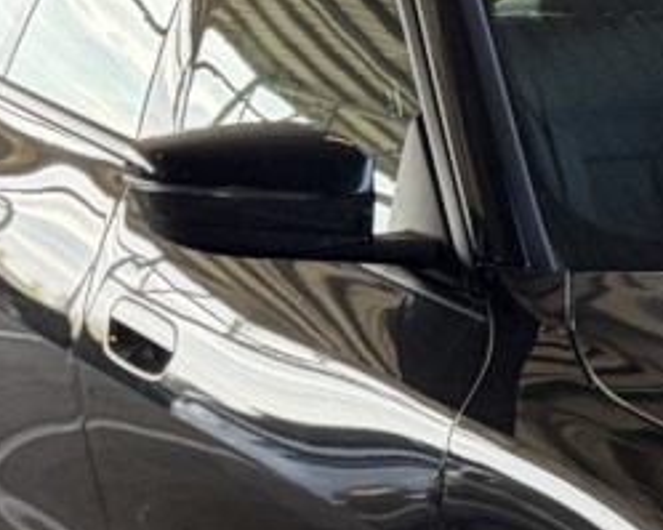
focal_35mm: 147
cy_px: 746
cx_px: 1150
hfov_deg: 12.2
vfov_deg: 10.2
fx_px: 2883
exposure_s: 1/98
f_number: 1.6
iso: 50
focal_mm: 5.96
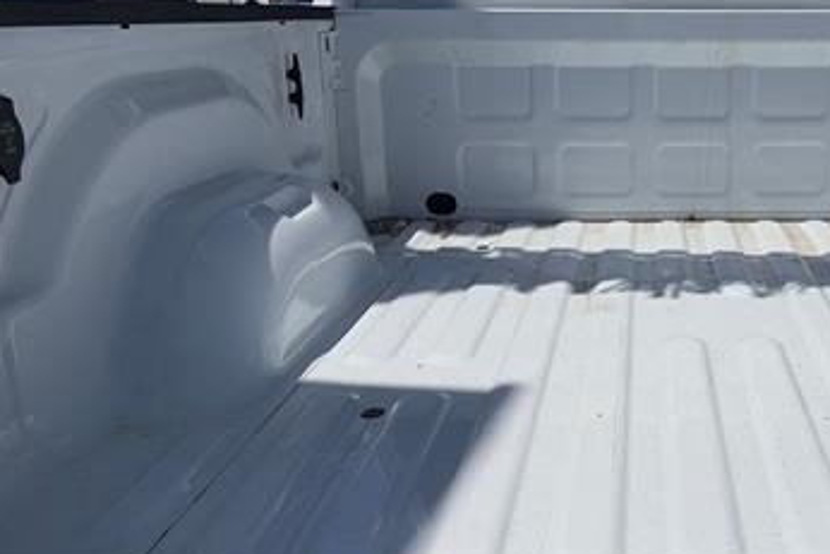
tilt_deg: -17.5
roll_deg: +1.5
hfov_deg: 37.9
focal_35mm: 50
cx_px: 686
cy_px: 319
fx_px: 1153
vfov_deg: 27.0
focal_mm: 5.96
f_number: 1.6
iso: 50
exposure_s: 1/18519
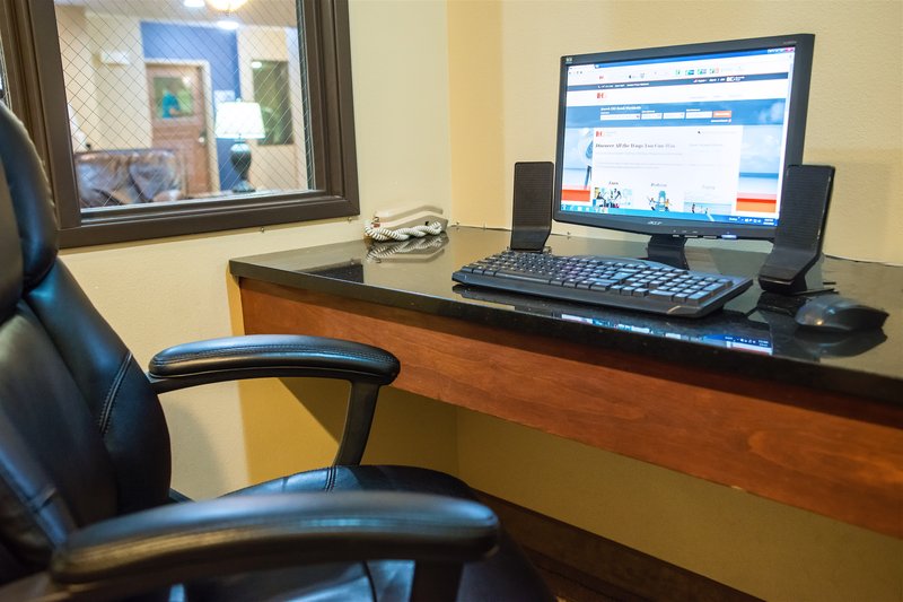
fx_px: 878
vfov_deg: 37.8
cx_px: 452
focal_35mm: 35
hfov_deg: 54.4
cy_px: 301
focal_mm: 35
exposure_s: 1/60
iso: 3200
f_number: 4
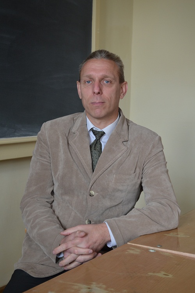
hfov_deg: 20.1
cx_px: 98
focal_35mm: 68
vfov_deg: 29.9
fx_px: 550
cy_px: 146
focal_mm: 45
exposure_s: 1/60
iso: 560
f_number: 5.3
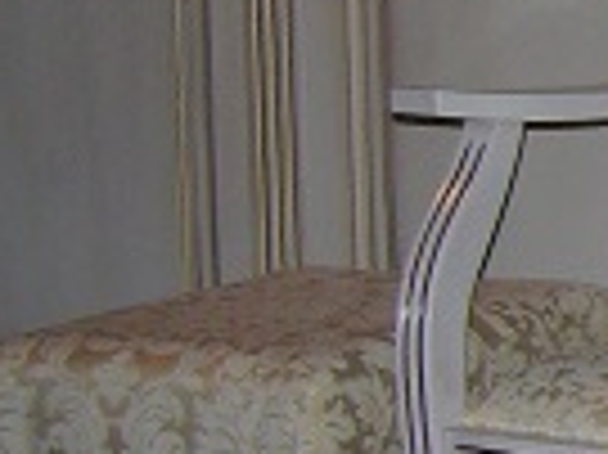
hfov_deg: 8.5
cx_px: 1680
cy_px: -85
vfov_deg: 7.3
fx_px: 3545
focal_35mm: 202
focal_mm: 7.3
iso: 100
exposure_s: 1/40
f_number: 2.8
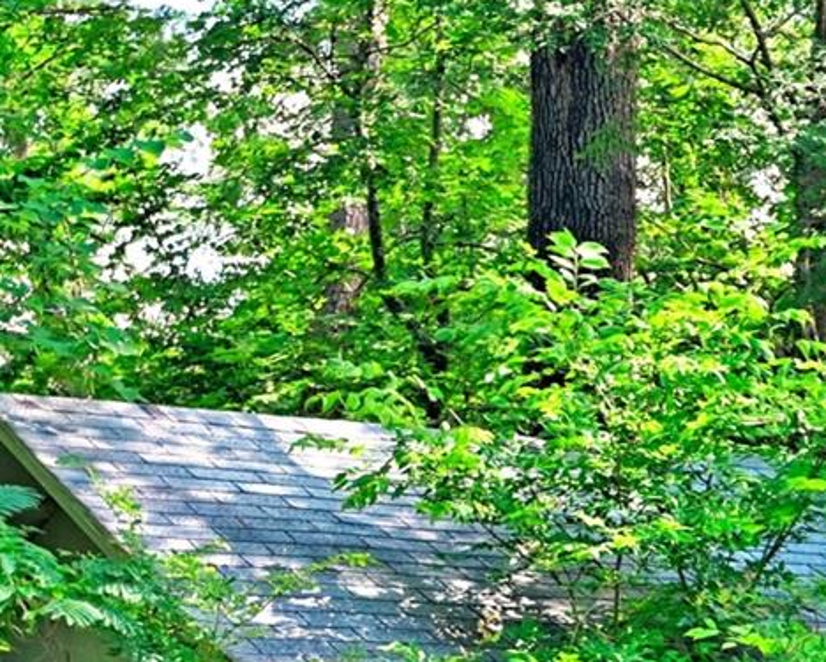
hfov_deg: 15.5
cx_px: 650
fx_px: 3009
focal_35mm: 123
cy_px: 823
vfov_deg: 12.2
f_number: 8
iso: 400
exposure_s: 1/40
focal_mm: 30
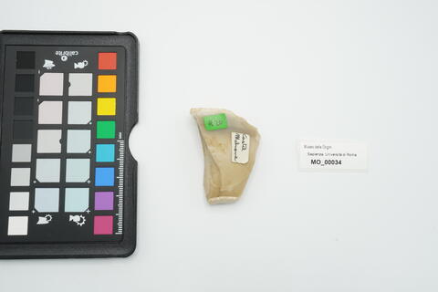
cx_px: 219
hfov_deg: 51.3
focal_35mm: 38
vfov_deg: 35.5
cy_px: 146
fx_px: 456
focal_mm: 25
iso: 100
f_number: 16
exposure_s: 1/10
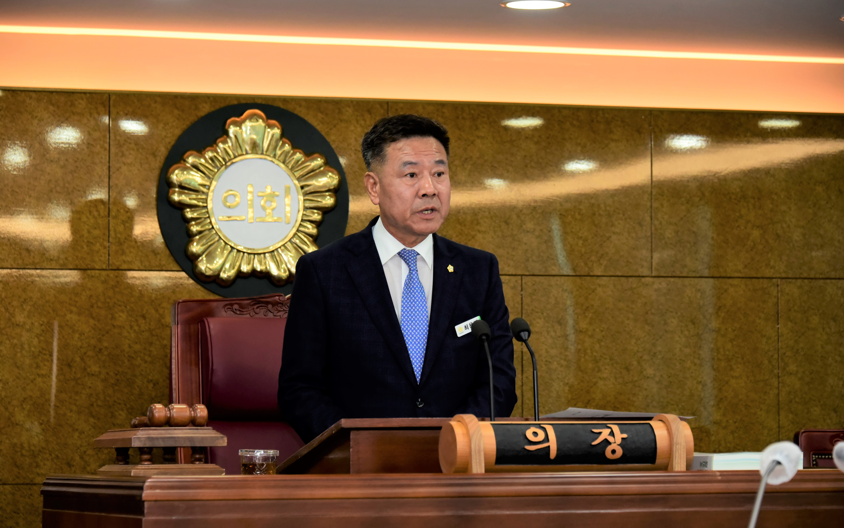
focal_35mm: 125
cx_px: 422
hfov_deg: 16.7
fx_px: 2875
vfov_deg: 10.5
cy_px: 253
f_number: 5.6
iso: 2500
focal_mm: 122
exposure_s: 1/250
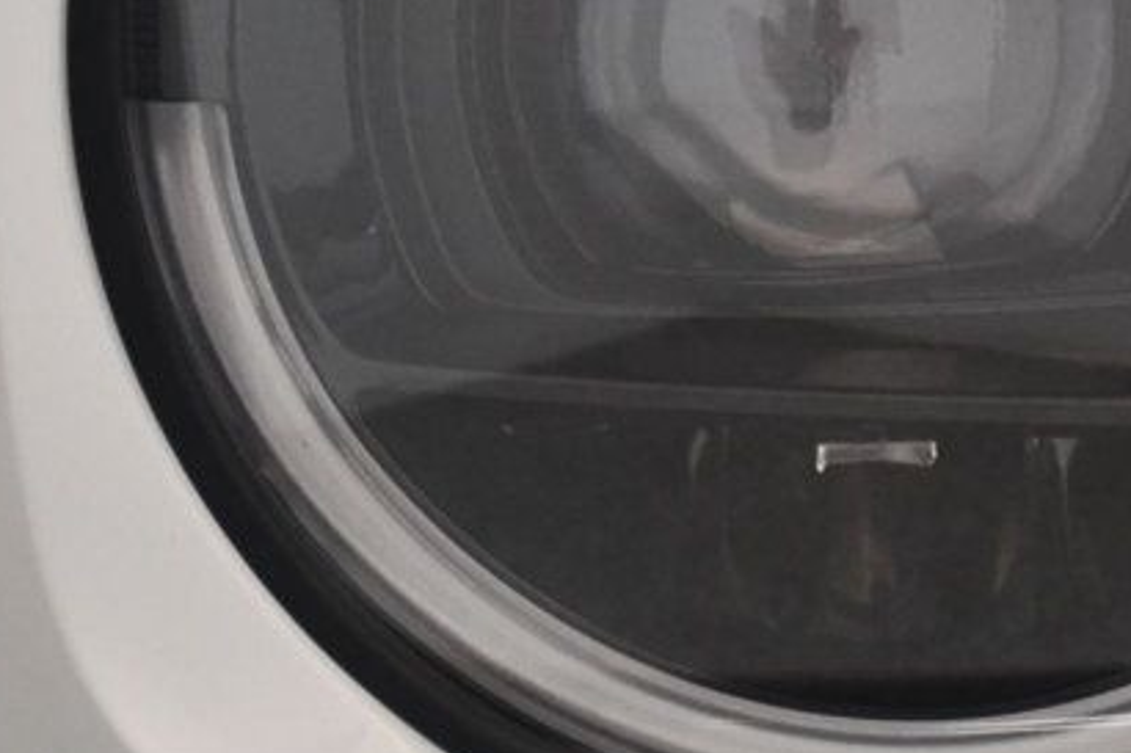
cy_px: 11
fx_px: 5652
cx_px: 1068
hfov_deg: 11.3
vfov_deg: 7.6
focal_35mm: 180
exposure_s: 1/100
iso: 3200
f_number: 4.5
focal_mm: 48
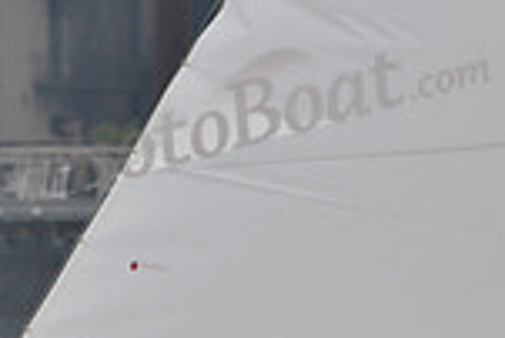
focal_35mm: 1535
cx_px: 666
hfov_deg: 1.3
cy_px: 554
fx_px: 21553
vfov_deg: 0.9
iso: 400
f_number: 7.1
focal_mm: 400
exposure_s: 1/1000
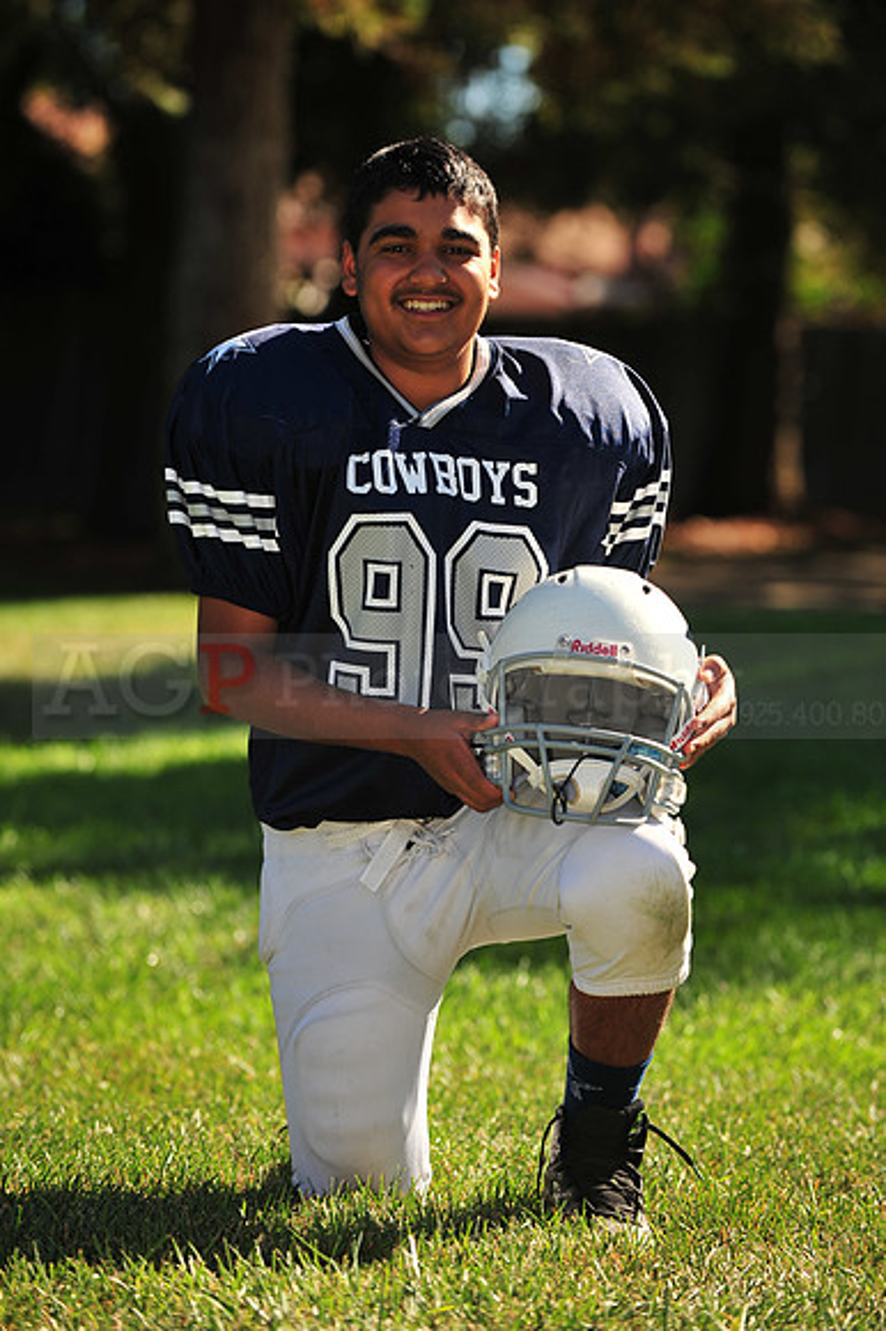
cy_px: 666
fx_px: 5913
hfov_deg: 8.6
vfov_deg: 12.8
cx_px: 443
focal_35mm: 160
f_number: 4.5
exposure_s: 1/1000
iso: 200
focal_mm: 160
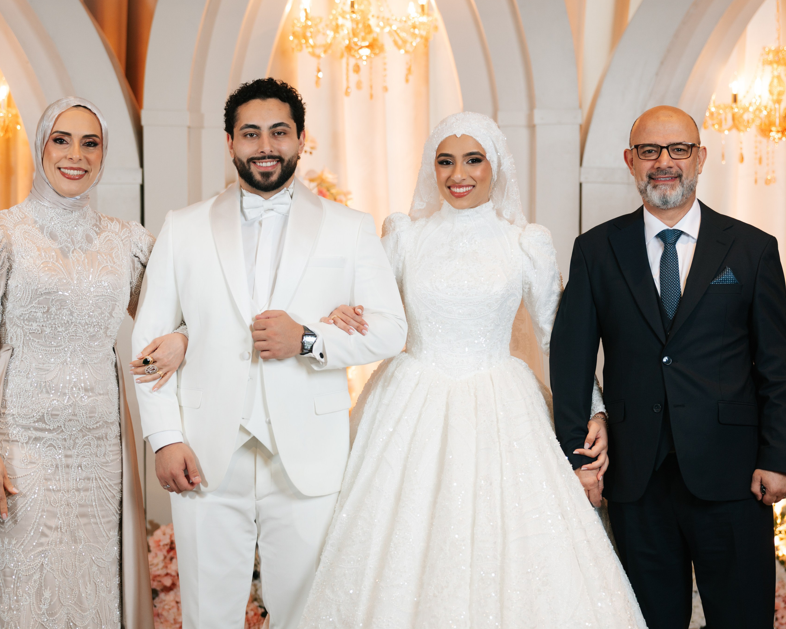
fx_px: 1861
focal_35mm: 80
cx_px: 363
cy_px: 314
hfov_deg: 23.8
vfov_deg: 19.2
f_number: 2.8
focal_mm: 69
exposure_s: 1/200
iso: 400
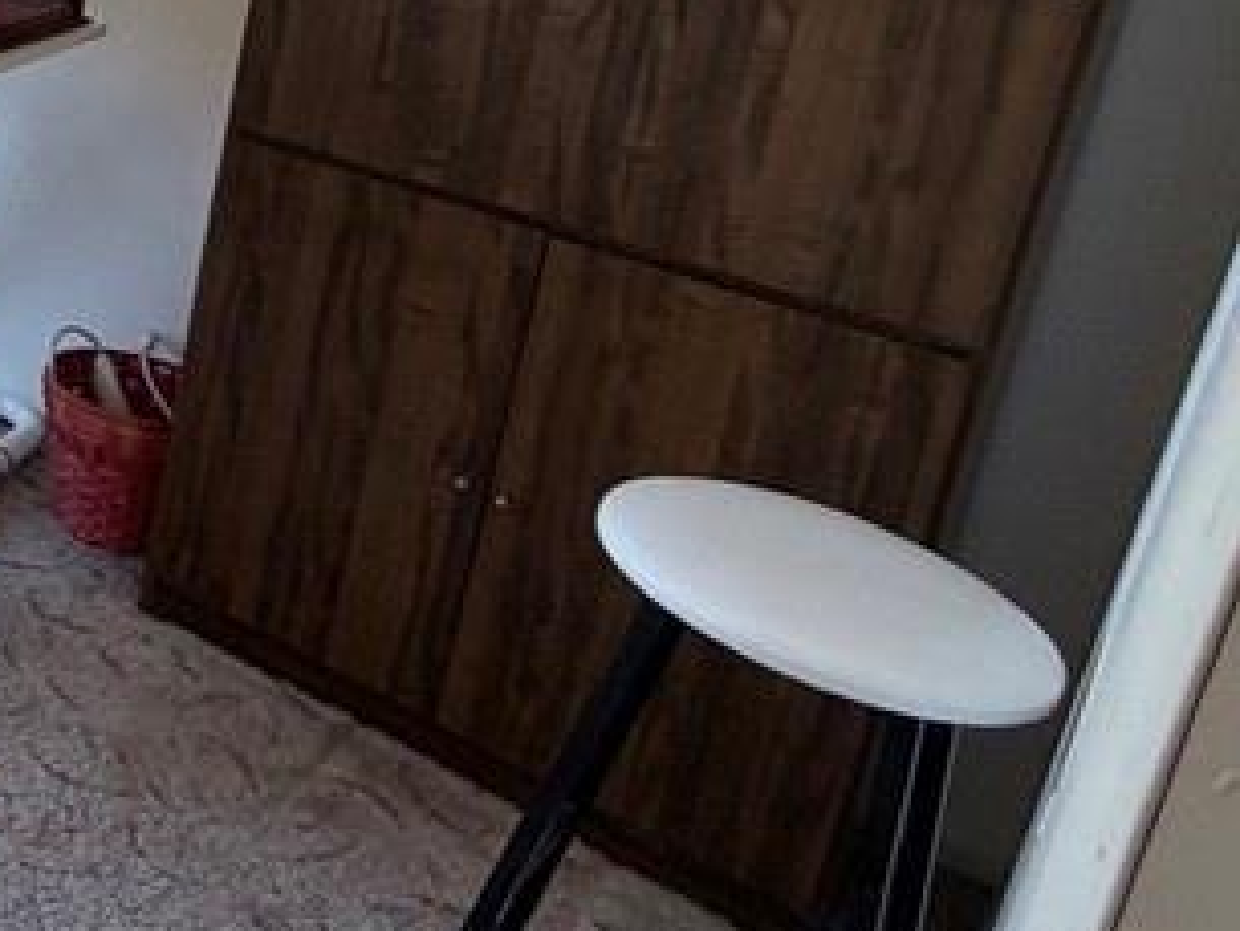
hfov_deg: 27.3
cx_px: -642
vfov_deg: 28.2
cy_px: -81
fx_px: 1684
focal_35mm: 47
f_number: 2.2
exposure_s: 1/120
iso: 125
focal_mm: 2.22
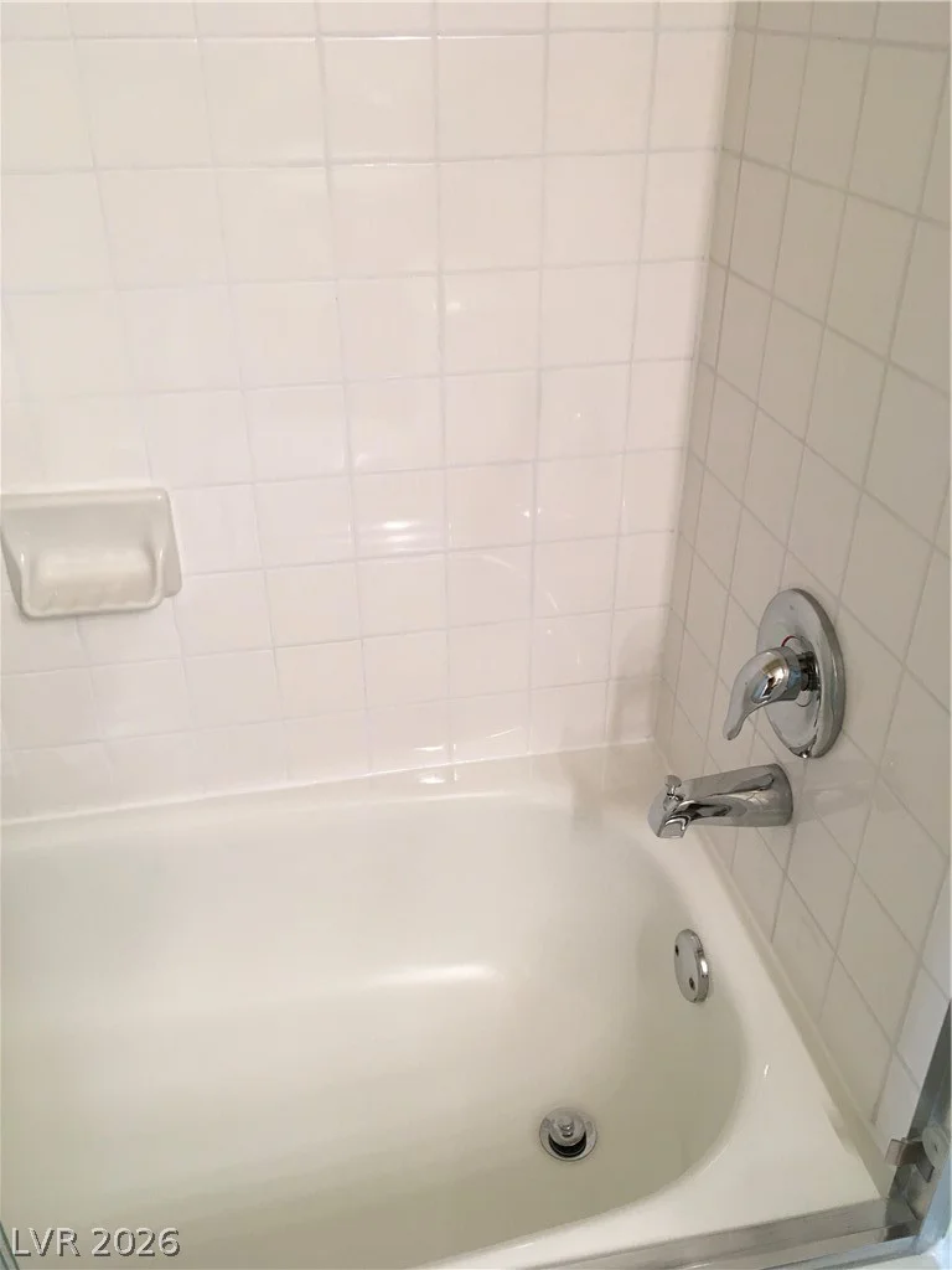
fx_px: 1063
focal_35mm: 29
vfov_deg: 61.7
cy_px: 635
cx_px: 476
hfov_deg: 48.2
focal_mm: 4.15
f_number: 2.2
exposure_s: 1/30
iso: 40
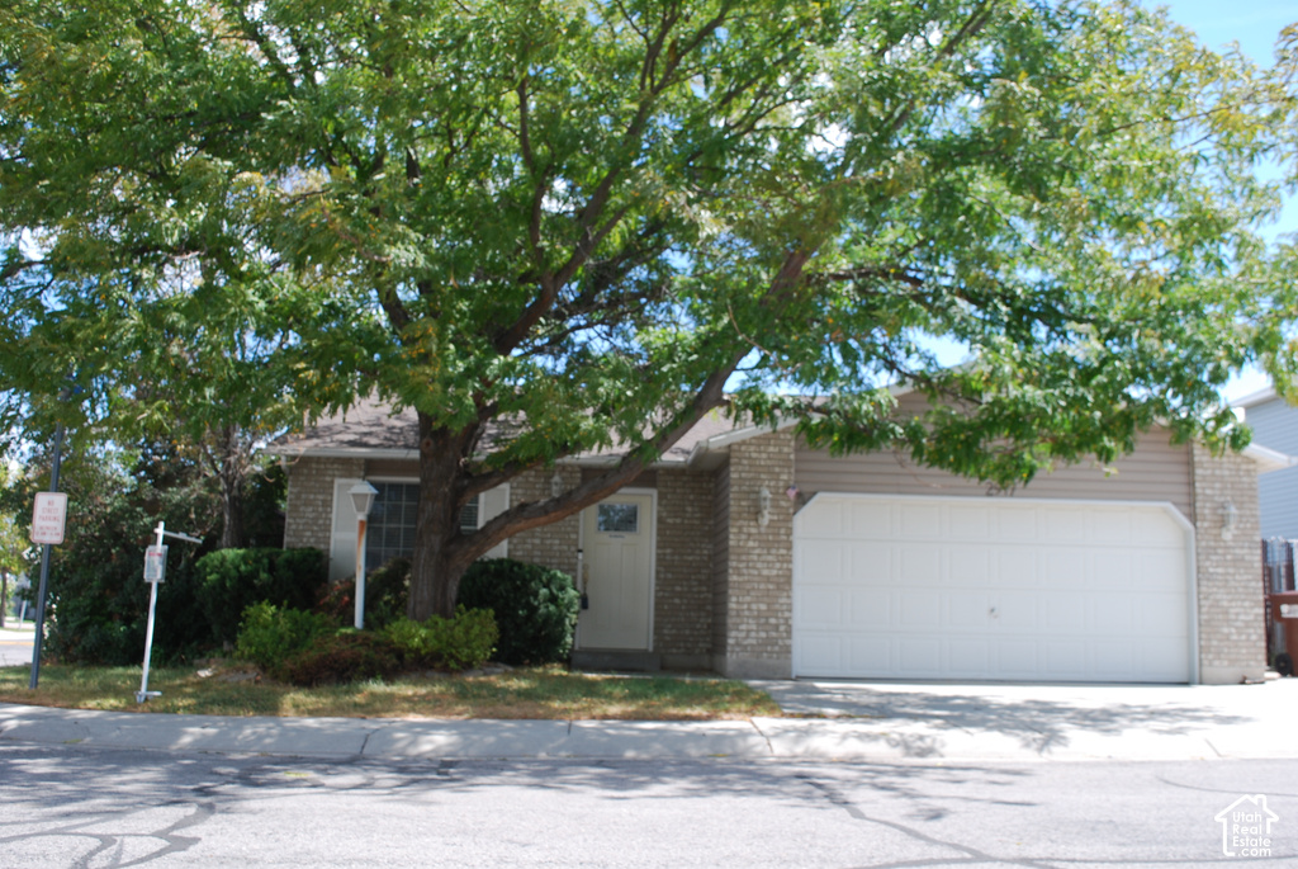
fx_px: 1245
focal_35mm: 34
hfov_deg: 55.1
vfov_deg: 38.4
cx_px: 649
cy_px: 434
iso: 100
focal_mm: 23
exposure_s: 1/125
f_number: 5.6
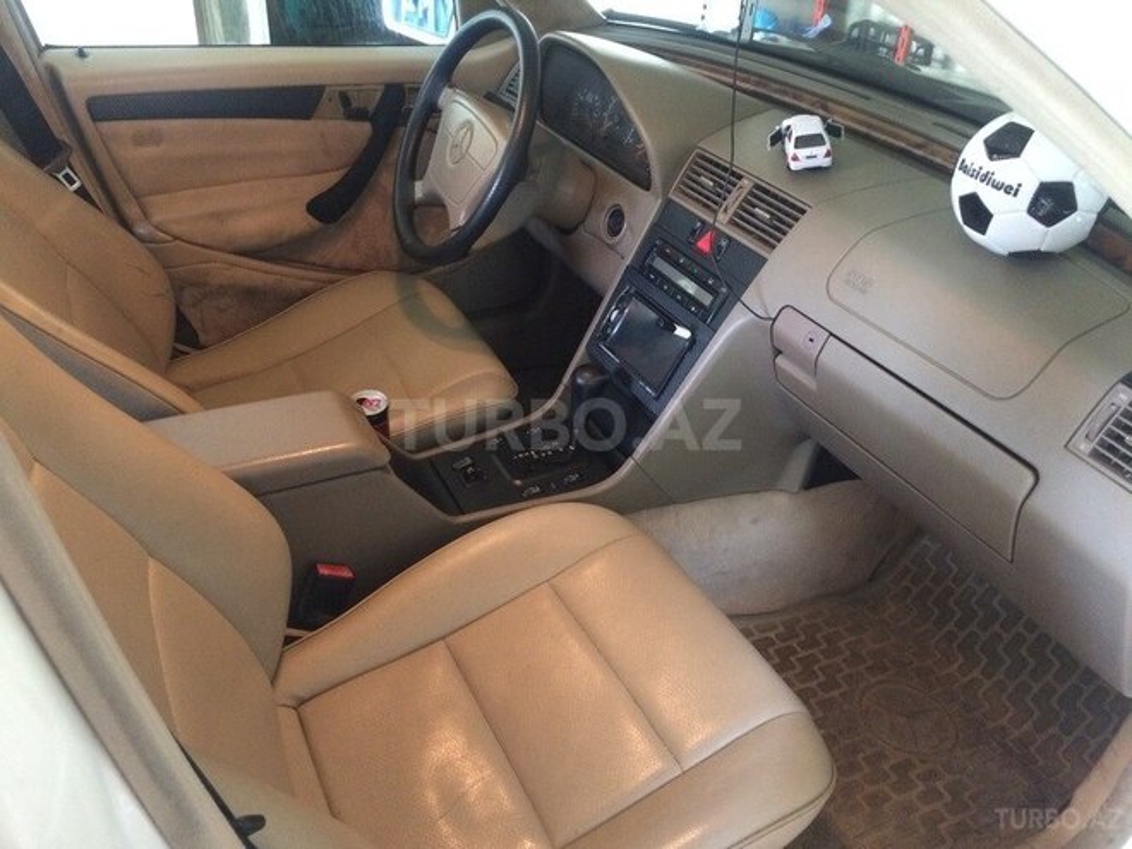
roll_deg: -1.5
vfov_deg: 48.2
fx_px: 948
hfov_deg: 61.7
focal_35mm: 29
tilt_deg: -30.4
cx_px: 566
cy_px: 424
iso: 400
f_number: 2.2
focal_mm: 4.15
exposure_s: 1/17
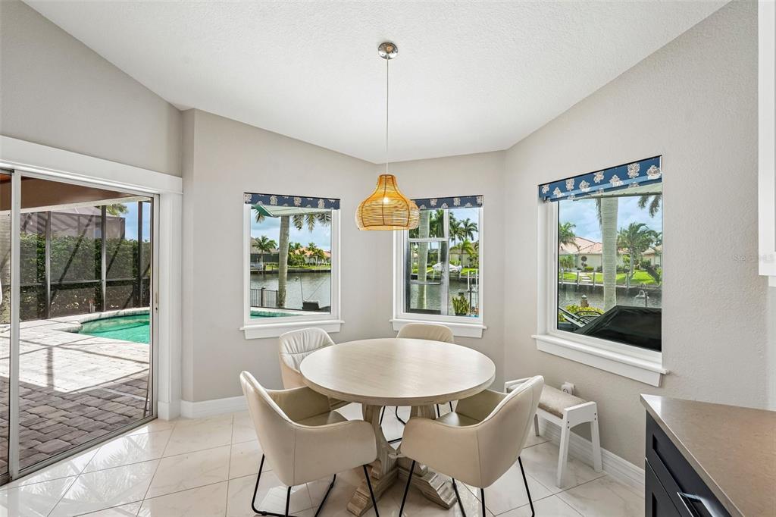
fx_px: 356
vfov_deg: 72.0
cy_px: 258
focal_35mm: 16
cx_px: 388
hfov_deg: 95.0
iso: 400
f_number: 8
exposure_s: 1/125
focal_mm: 16.5
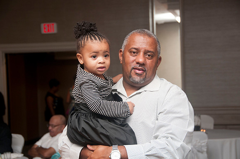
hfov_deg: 22.7
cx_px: 120
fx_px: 599
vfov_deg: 15.1
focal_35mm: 90
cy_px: 80
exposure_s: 1/125
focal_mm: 60
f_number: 5.6
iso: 400
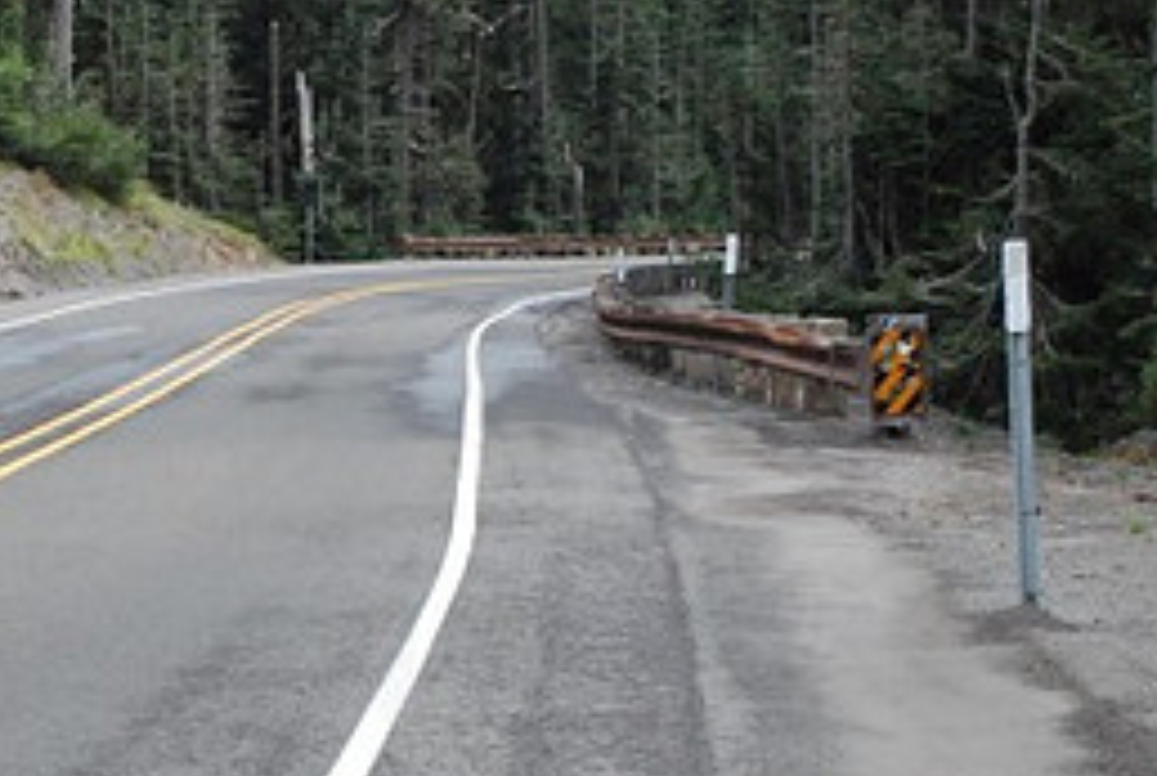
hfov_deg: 15.9
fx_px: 4121
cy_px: 419
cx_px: 350
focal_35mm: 128
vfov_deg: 10.8
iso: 1600
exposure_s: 1/3200
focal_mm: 38
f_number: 4.5
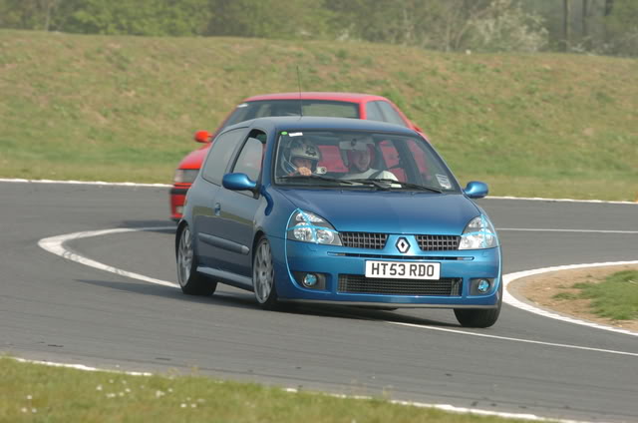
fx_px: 7959
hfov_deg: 4.6
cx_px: 319
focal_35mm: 450
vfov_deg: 3.0
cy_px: 212
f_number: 7.6
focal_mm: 300
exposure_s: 1/320
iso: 200
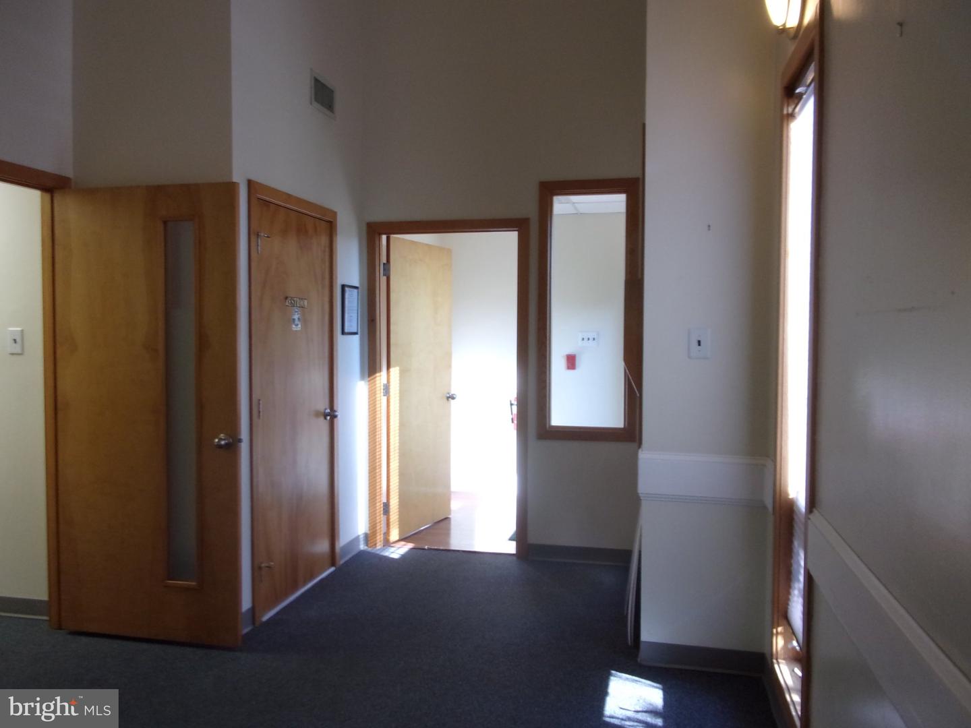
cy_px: 364
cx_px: 486
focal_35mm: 28
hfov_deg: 63.4
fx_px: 785
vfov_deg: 49.7
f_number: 3.9
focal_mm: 5.1
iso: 152
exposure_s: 1/34
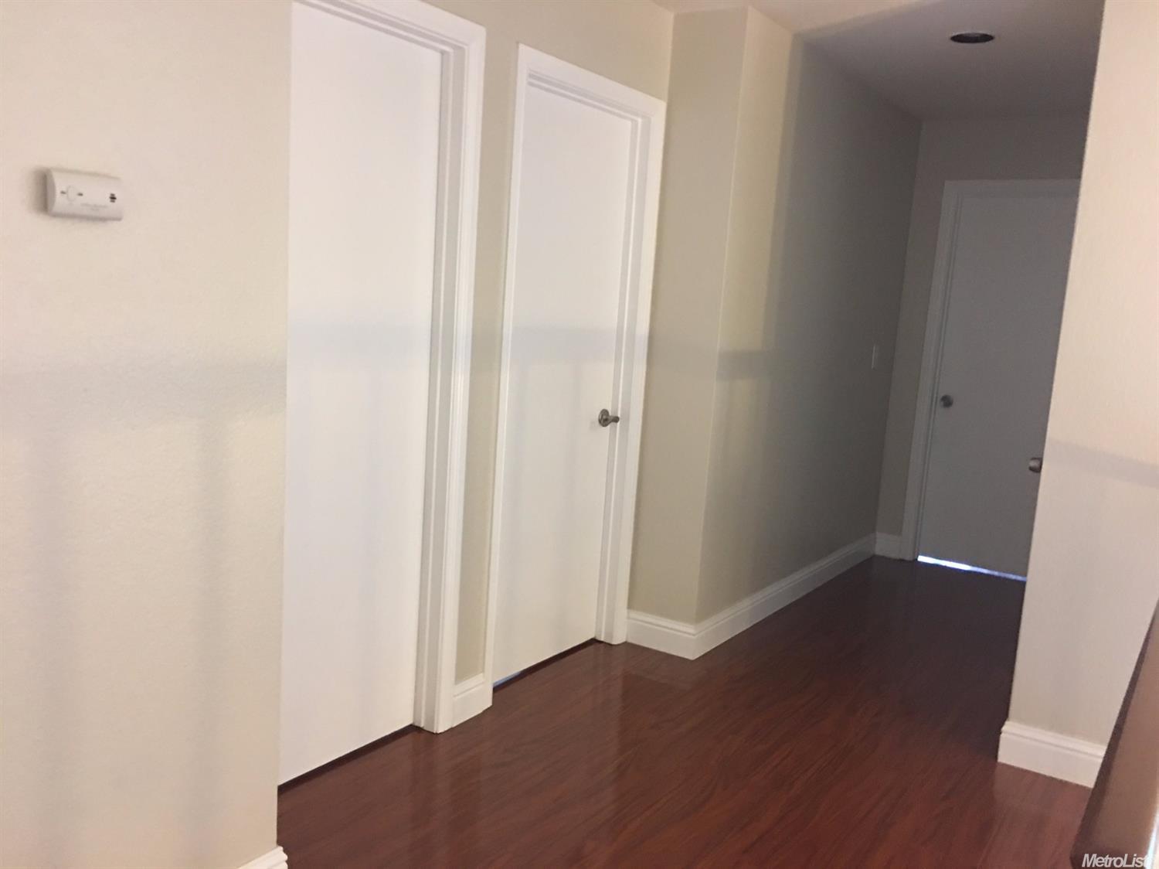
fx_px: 971
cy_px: 434
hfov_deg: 61.7
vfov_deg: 48.2
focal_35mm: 29
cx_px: 580
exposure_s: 1/4
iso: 50
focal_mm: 4.15
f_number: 2.2
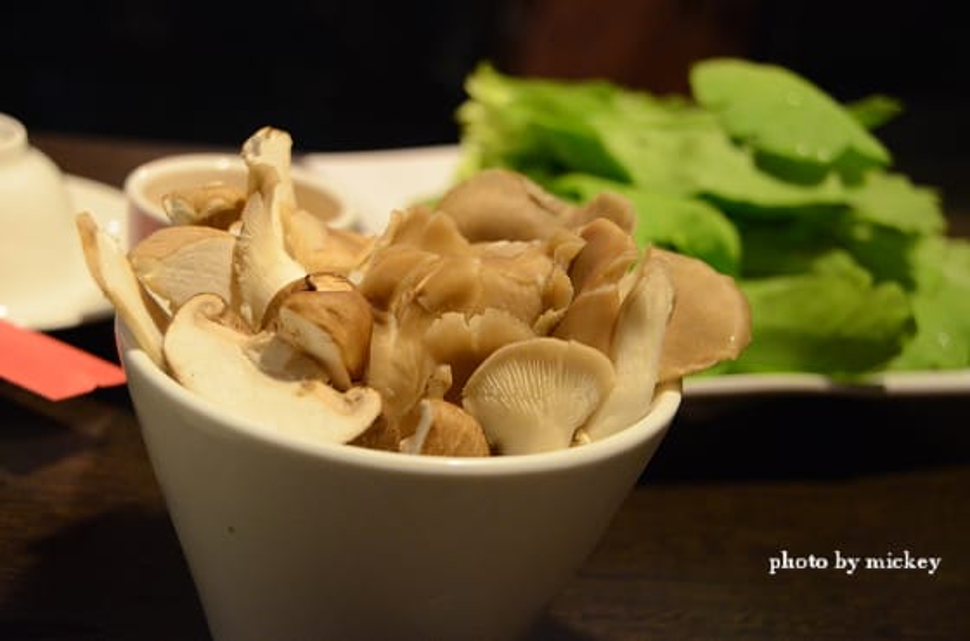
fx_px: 1854
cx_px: 485
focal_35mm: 69
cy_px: 320
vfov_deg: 19.6
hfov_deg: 29.3
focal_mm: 46
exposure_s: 1/40
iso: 3200
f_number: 4.5
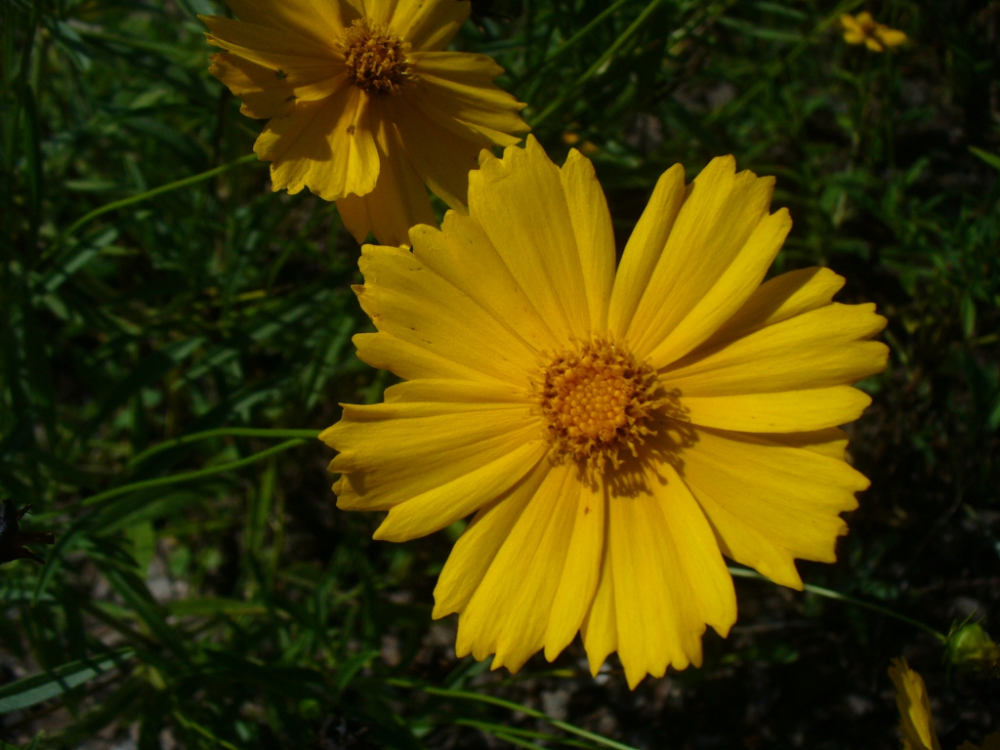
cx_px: 500
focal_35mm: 37
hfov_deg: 50.1
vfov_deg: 38.7
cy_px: 375
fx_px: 1069
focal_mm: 6.1
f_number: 5.6
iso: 80
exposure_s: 1/800
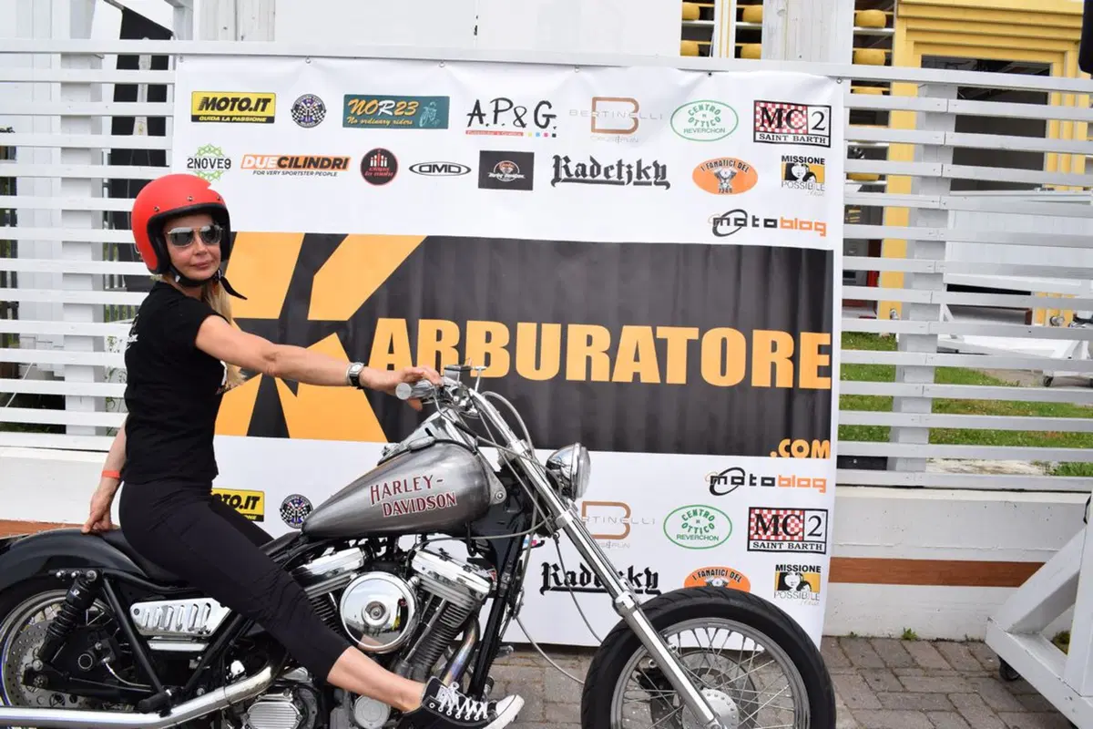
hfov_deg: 61.9
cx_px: 546
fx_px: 911
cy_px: 364
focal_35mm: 30
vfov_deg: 43.6
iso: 200
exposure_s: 1/400
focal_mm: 20
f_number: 10
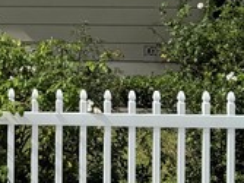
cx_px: -120
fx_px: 1035
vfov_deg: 10.0
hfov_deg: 12.8
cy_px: -22
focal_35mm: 147
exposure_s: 1/4950
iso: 80
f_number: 1.78
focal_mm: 6.76
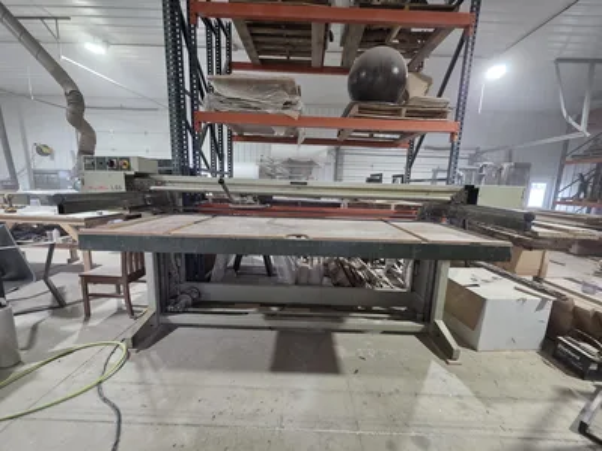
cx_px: 301
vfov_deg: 89.9
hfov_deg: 106.2
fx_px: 226
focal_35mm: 13
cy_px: 226
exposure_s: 1/60
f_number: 1.9
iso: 160
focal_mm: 2.2
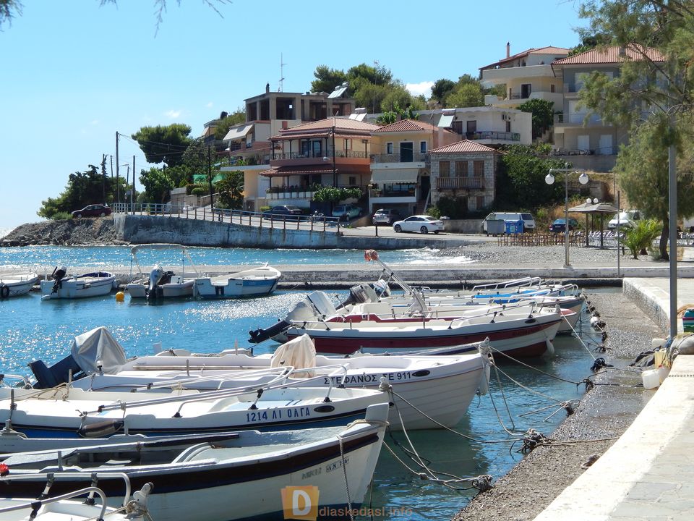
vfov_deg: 21.3
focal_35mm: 69
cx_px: 347
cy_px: 260
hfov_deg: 28.2
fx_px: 1383
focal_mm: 12.3
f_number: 4.1
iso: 125
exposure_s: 1/1250
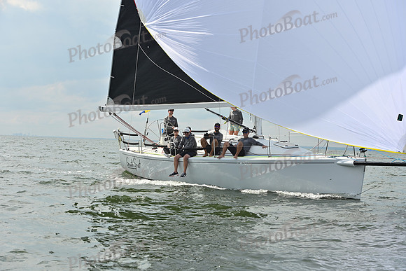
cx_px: 203
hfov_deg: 28.8
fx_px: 790
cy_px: 136
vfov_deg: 19.5
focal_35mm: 70
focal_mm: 70
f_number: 7.1
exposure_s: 1/1600
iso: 320
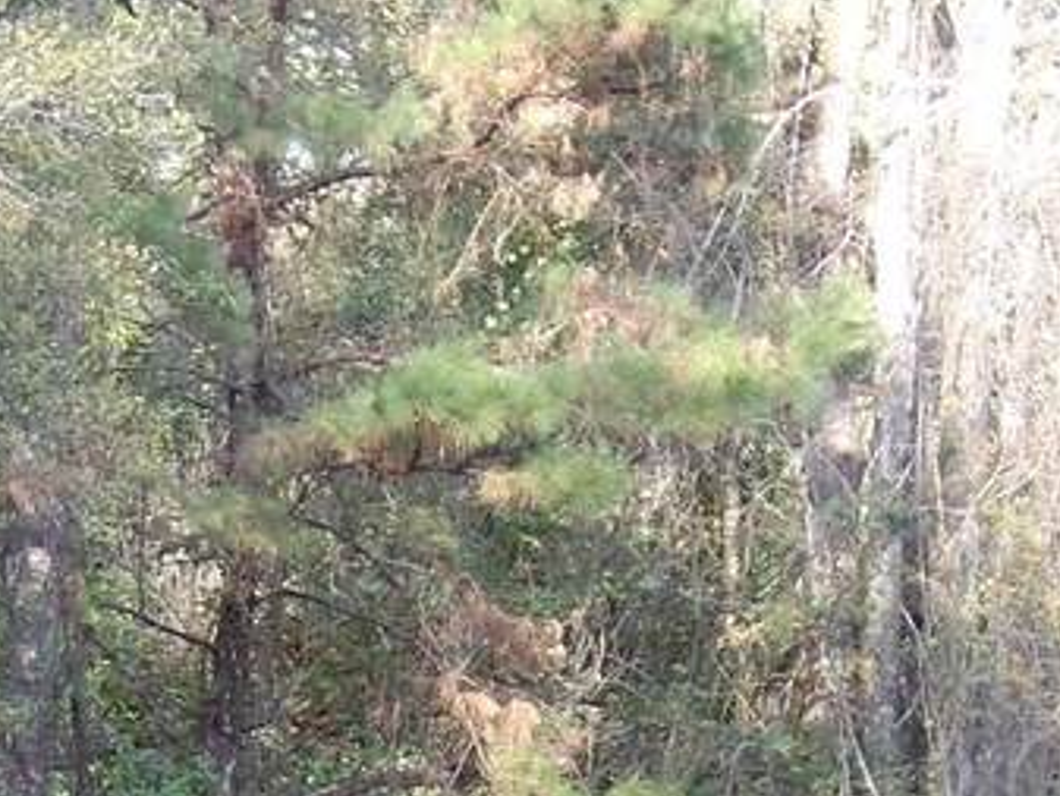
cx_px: 286
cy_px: 1202
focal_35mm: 387
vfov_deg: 3.8
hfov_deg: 5.1
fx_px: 11855
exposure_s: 1/60
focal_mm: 18.2
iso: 143
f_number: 3.6
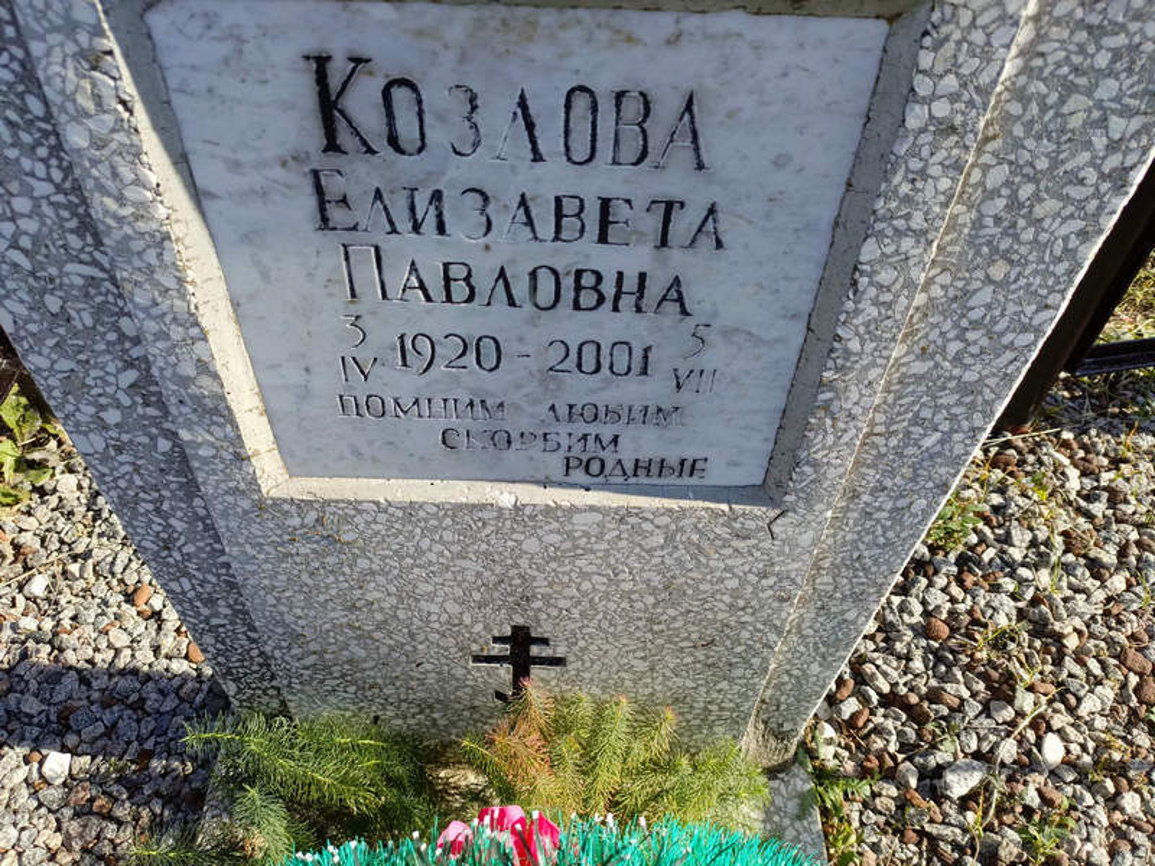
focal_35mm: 25
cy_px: 433
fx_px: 834
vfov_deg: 54.9
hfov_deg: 69.4
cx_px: 578
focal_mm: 4.76
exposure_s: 1/535
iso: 114
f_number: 1.69
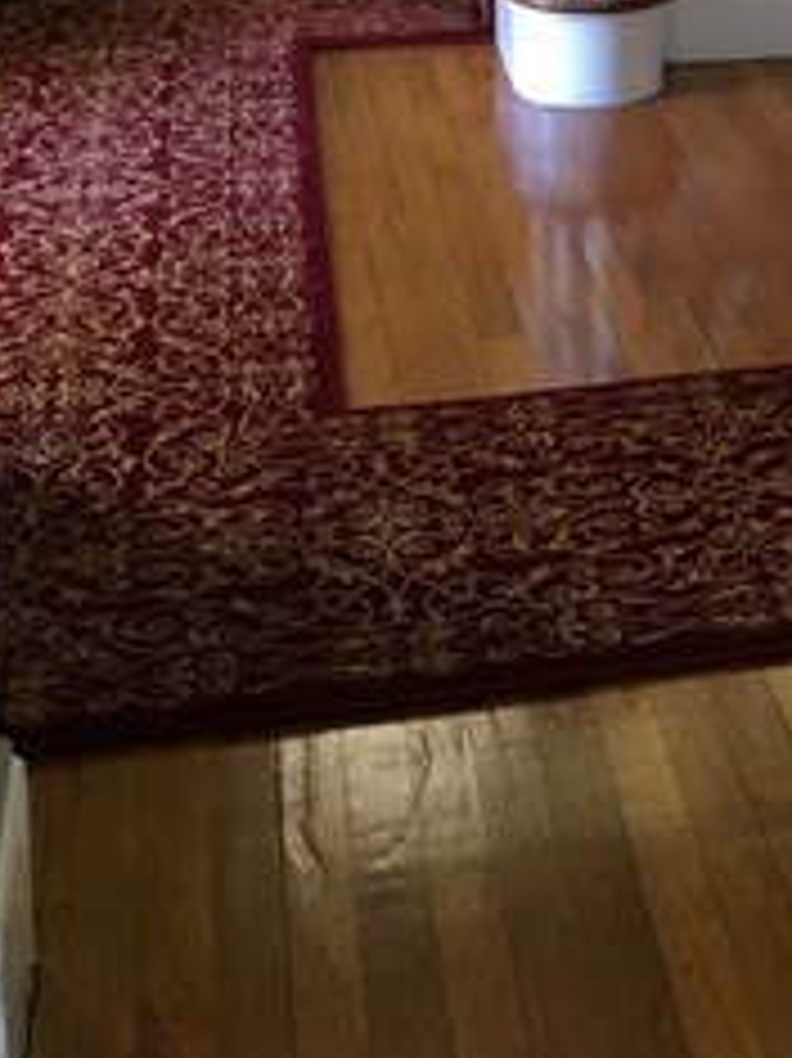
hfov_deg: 17.8
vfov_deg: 22.2
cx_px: 945
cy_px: -315
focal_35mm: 79
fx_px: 2412
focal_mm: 4.15
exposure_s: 1/30
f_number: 2.2
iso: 80
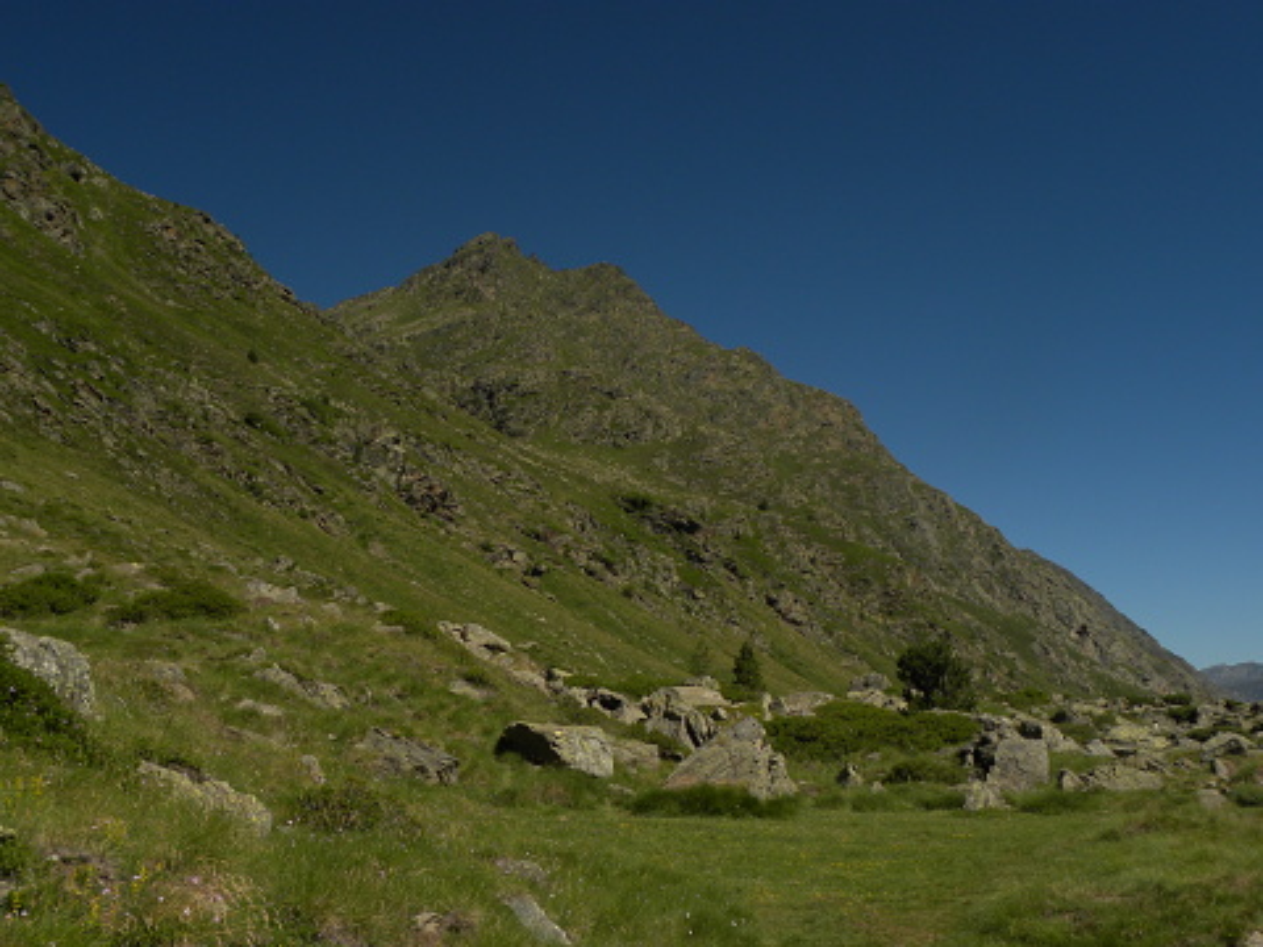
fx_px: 1496
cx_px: 632
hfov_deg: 45.8
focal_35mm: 41
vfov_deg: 35.1
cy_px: 474
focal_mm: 7.3
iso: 64
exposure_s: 1/250
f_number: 4
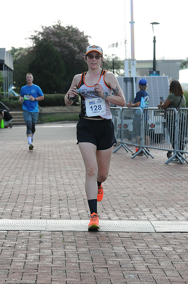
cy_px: 142
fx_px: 943
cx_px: 94
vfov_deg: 17.1
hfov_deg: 11.4
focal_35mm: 120
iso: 800
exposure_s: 1/800
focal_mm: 80
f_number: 6.3
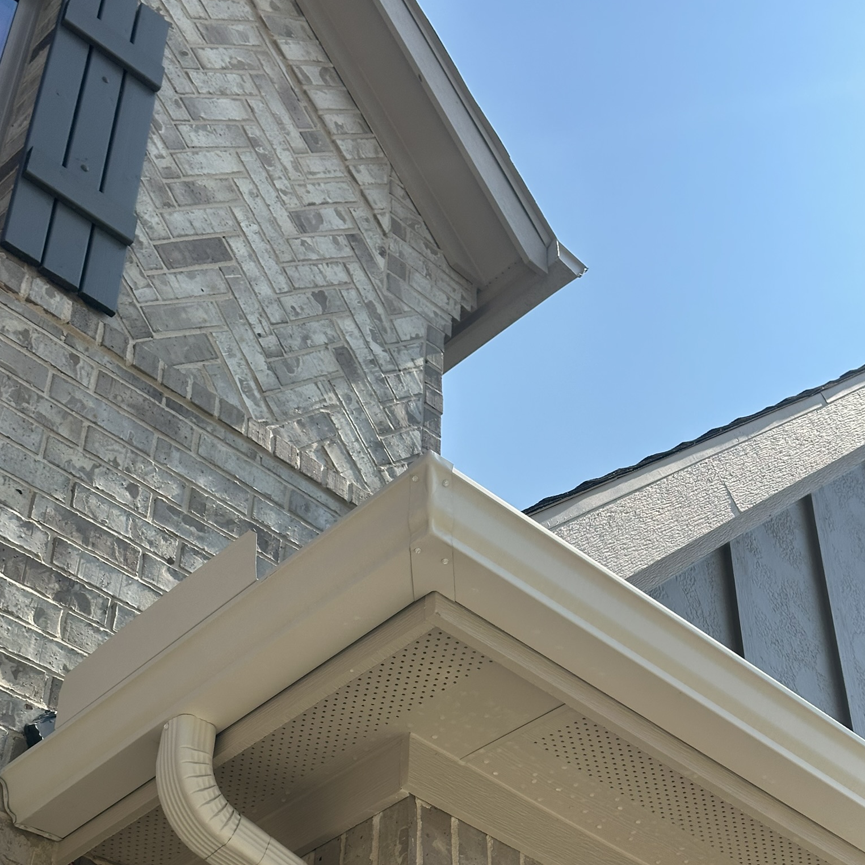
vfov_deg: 29.9
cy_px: 566
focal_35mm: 57
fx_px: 1611
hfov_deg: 30.0
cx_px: 435
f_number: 1.78
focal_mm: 6.86
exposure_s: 1/5882
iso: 64
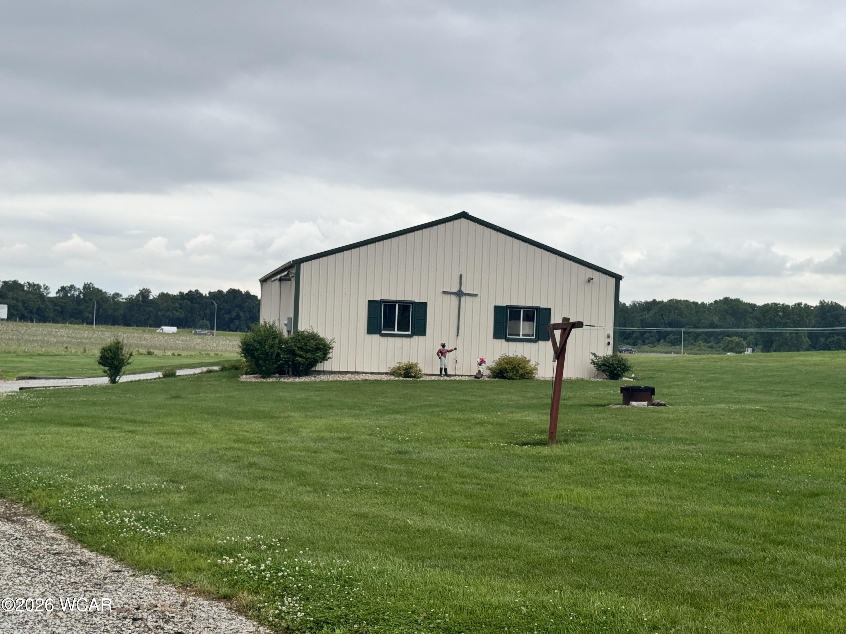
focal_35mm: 48
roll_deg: -2.0
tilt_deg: +0.8
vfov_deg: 30.3
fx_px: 1173
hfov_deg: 39.7
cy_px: 317
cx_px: 423
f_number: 1.78
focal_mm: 6.76
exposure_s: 1/3817
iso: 64
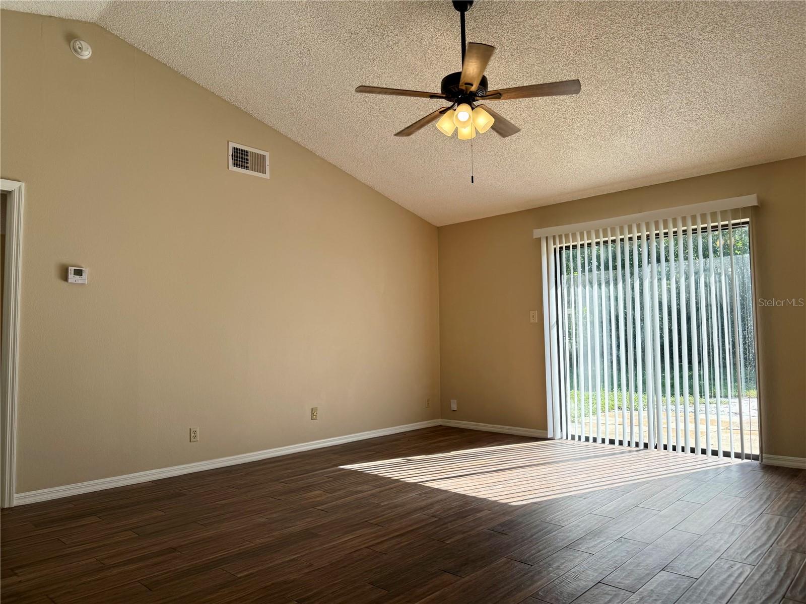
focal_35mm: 24
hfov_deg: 71.6
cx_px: 403
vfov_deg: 56.8
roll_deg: +1.1
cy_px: 302
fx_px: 559
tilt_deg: +2.3
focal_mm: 6.76
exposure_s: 1/632
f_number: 1.78
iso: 80
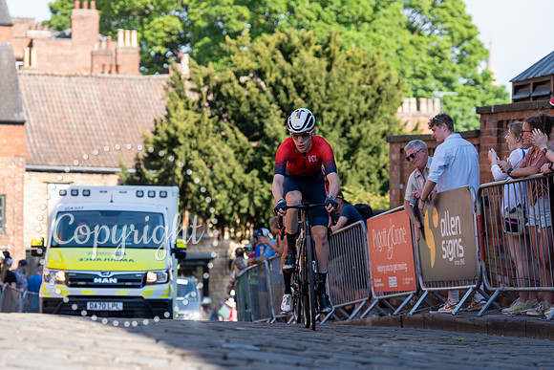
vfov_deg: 12.7
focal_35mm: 108
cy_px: 185
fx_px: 1662
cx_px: 277
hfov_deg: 18.9
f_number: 3.5
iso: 250
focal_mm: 108
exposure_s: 1/1000
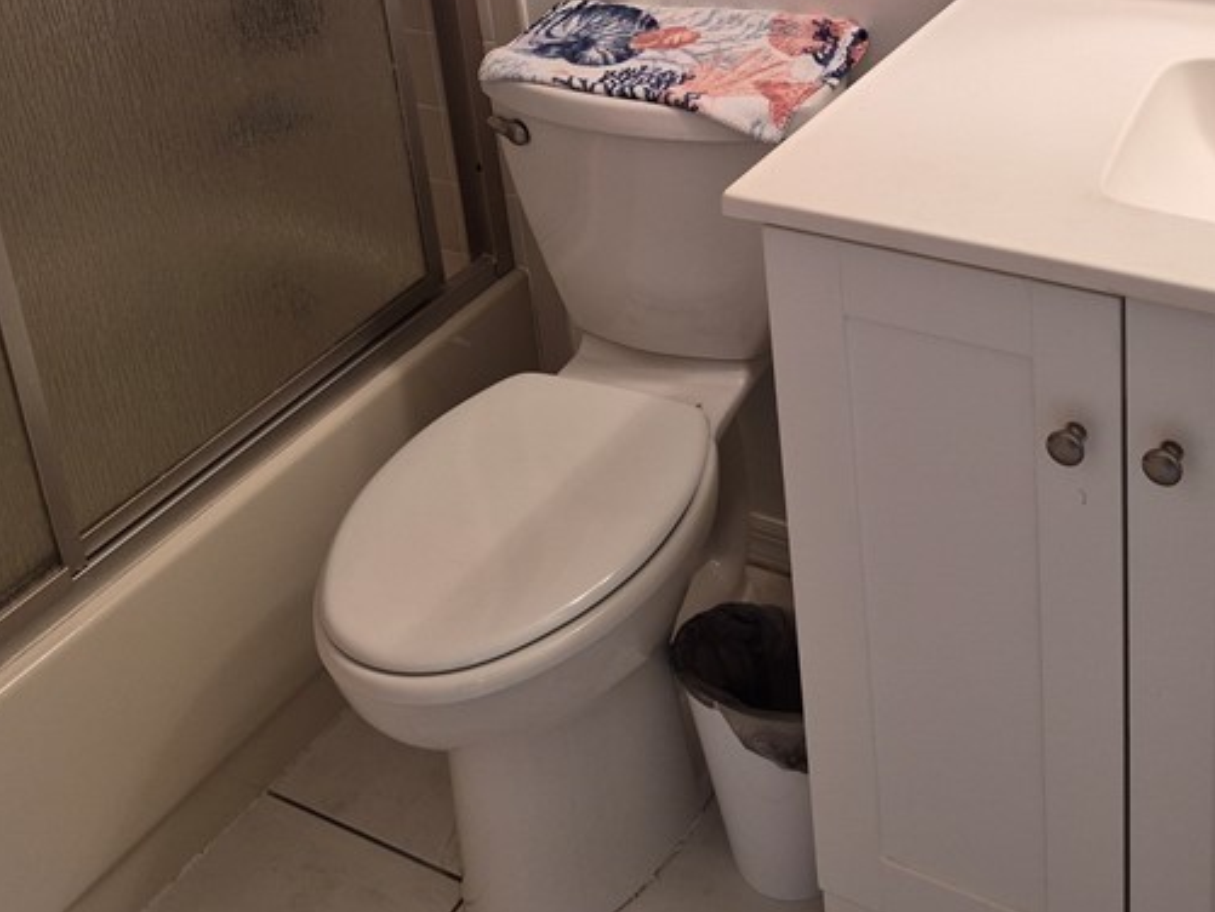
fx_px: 1650
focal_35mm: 47
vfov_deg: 29.2
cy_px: 39
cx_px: 723
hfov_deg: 40.3
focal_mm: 5.4
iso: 200
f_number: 1.8
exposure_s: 1/120
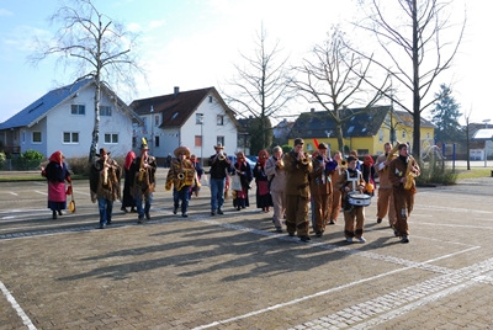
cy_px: 165
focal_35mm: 30
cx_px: 246
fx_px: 411
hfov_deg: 61.9
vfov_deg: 43.7
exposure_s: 1/500
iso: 800
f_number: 10
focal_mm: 20
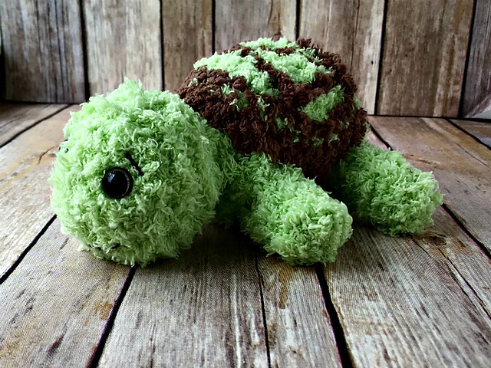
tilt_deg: -19.9
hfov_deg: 61.7
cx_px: 246
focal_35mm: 29
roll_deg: -1.1
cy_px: 184
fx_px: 411
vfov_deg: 48.2
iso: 40
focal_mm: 4.15
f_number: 2.2
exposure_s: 1/120
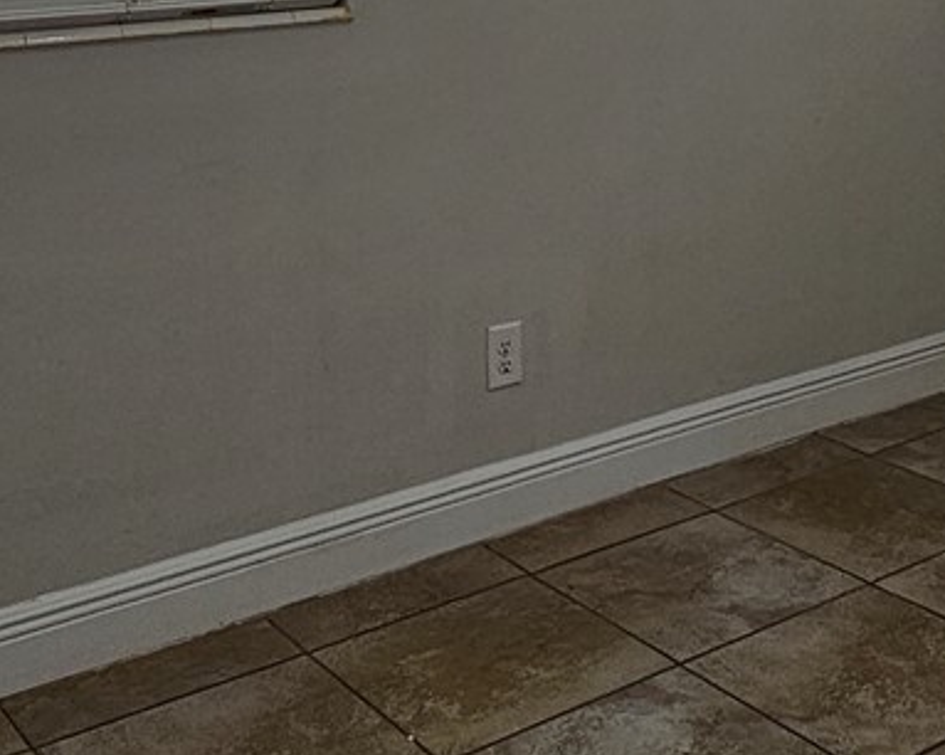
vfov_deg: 25.7
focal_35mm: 53
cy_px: -143
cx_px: 706
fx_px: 1482
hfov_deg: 34.6
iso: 50
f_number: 2.2
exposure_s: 1/60
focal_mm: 2.2
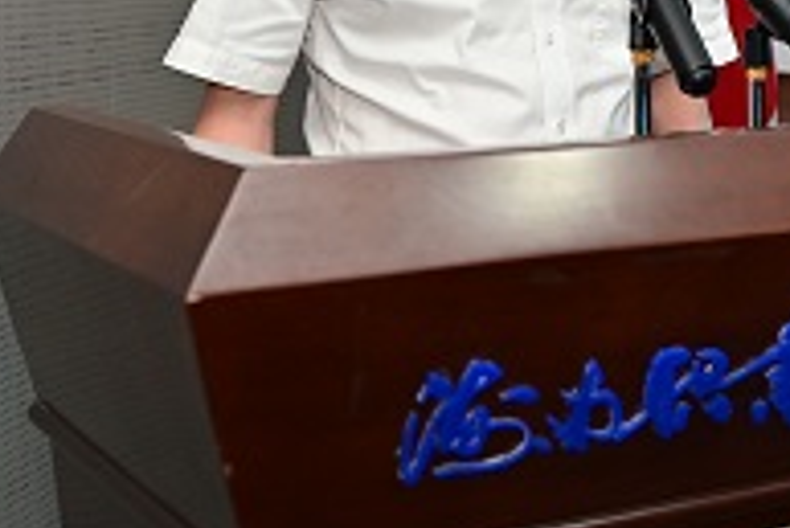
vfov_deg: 15.2
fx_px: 1911
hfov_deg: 21.5
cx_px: 974
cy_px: -106
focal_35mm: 87
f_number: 2.8
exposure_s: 1/160
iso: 560
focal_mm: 24
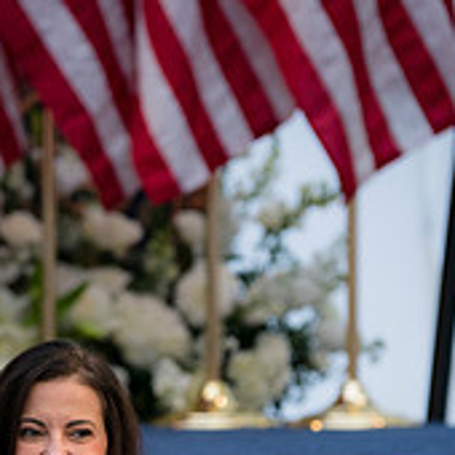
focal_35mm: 435
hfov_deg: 4.0
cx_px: 75
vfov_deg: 4.0
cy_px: 496
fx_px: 6469
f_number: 2.8
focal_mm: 150
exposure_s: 1/200
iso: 250
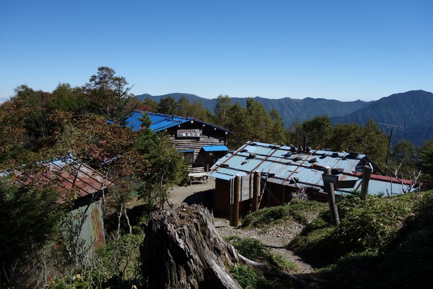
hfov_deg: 65.5
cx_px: 216
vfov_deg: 46.4
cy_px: 144
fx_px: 337
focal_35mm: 28
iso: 125
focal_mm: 10.4
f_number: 5.6
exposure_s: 1/640
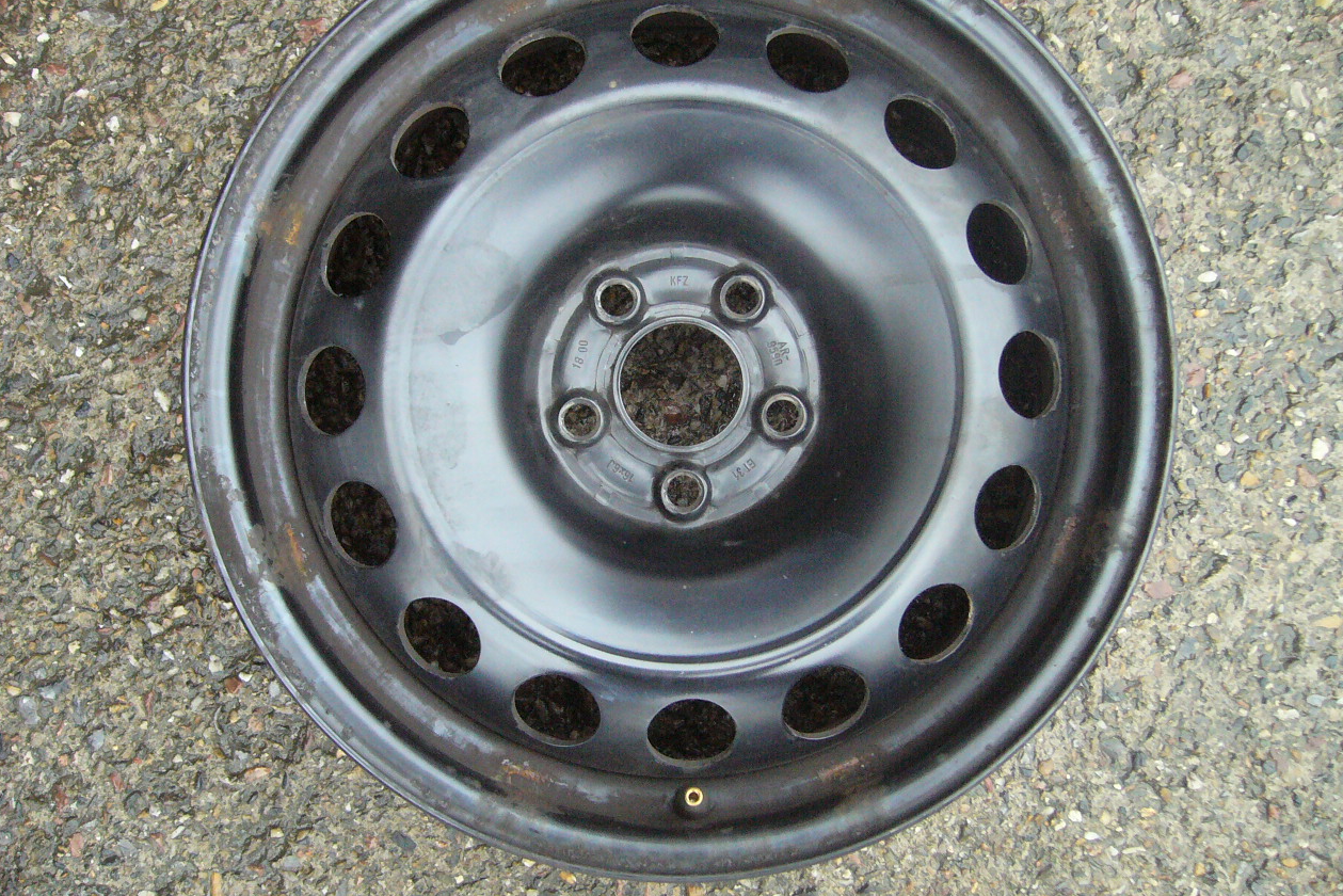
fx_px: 1381
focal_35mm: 37
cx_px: 677
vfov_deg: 35.9
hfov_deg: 51.9
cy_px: 403
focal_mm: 5.8
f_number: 2.8
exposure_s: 1/160
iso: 400
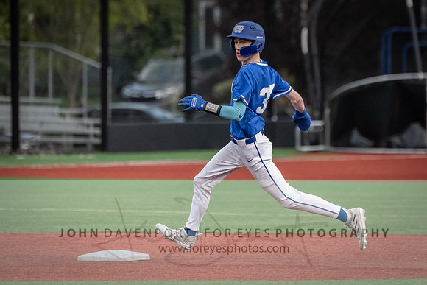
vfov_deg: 2.8
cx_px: 260
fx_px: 5784
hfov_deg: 4.2
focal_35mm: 488
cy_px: 145
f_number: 5.6
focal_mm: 340
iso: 4500
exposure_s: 1/1000
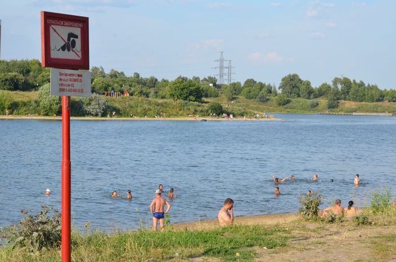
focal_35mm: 82
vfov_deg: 16.5
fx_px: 905
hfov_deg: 24.7
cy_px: 131
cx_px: 198
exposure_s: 1/640
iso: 800
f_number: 13
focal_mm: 55
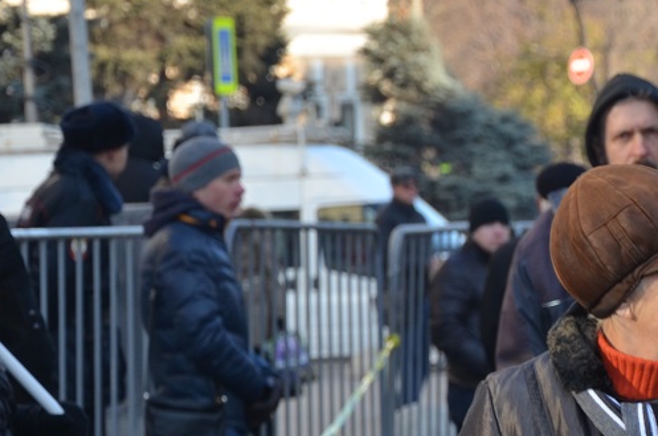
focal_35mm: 277
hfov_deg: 7.4
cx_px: 918
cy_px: 319
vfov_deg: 4.9
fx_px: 5052
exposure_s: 1/200
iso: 140
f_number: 5.3
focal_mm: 62
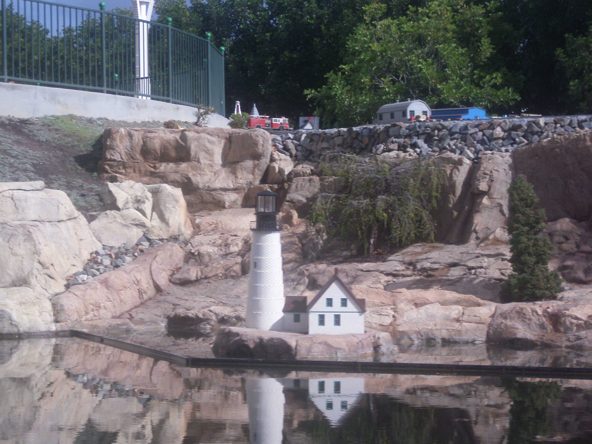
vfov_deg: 13.0
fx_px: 1950
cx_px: 296
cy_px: 222
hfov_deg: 17.3
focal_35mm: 114
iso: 125
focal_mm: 18.9
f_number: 14.1
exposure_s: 1/97
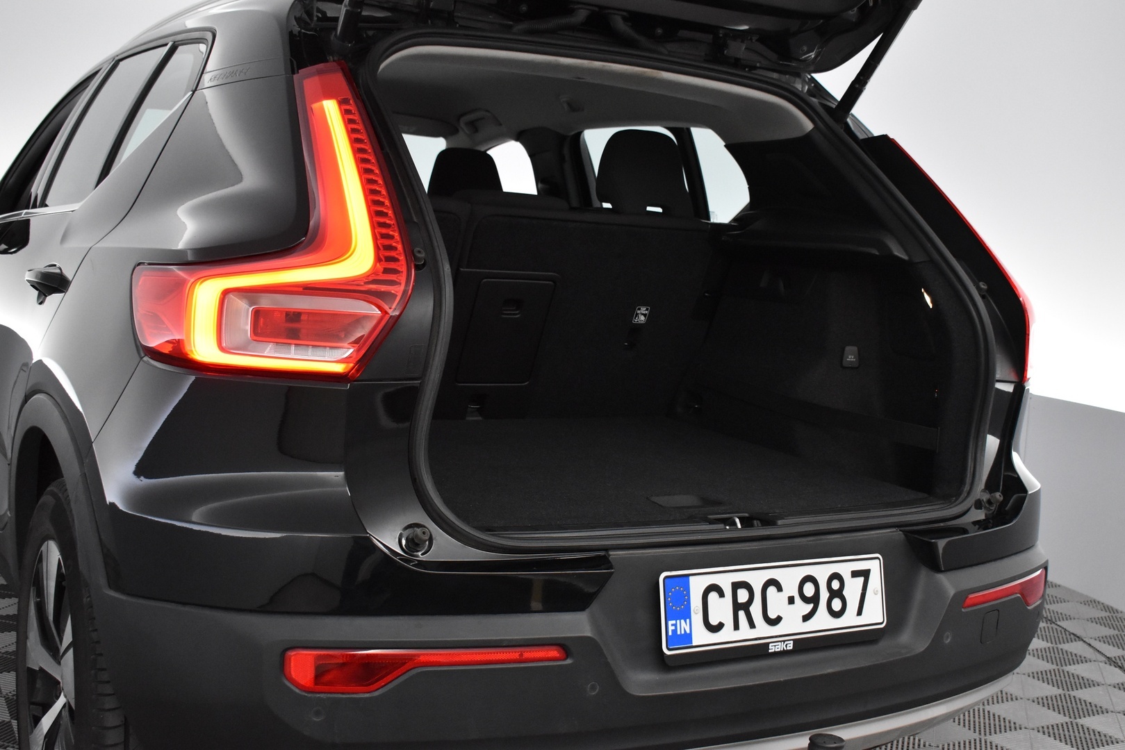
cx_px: 562
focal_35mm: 42
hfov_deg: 46.4
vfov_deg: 31.9
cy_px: 375
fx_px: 1313
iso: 3200
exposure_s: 1/125
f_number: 5
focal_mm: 28
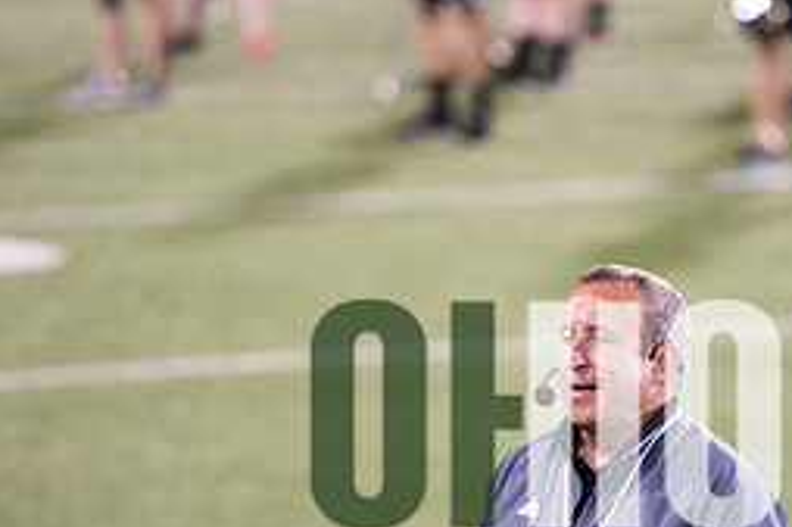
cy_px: 447
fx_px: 10047
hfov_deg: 4.5
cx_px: 546
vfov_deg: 3.0
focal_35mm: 457
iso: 1000
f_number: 2.8
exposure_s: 1/320
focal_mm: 200
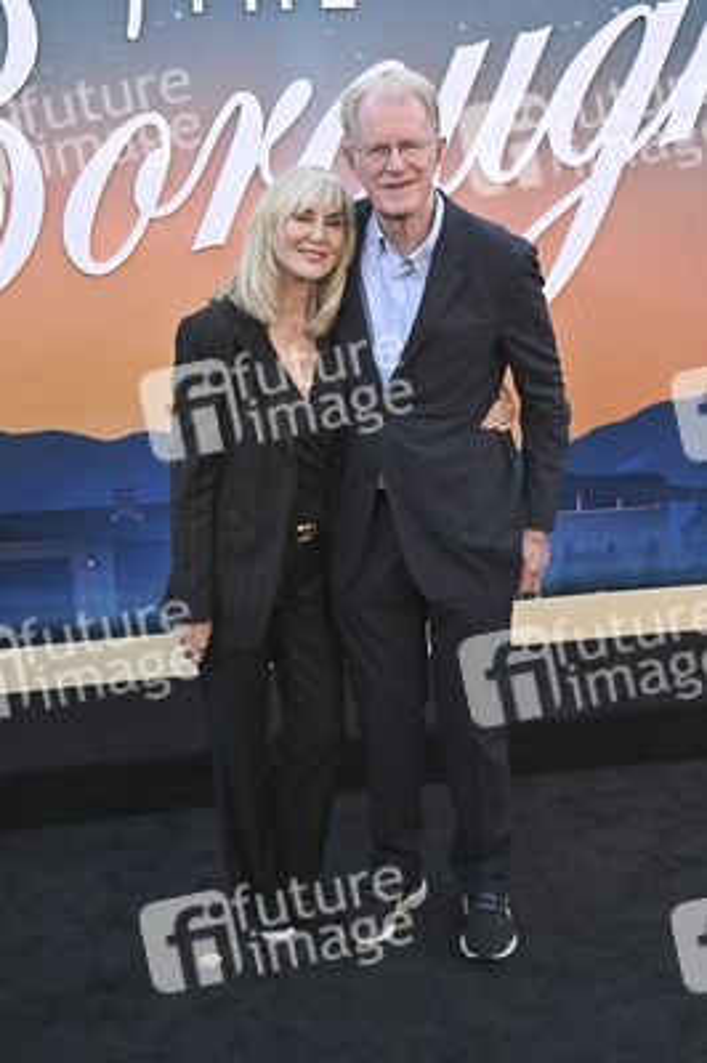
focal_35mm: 45
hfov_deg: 29.8
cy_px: 532
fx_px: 1328
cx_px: 354
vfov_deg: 43.6
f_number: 7.1
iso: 800
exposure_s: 1/320
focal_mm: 45
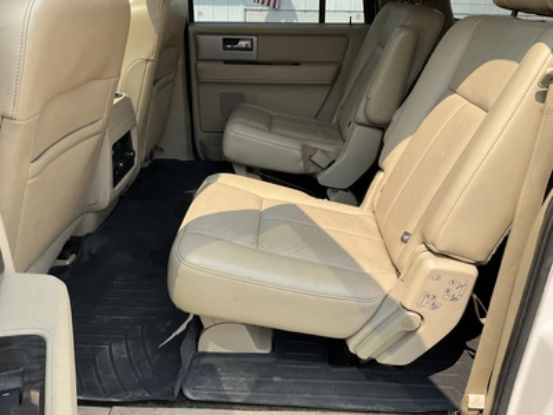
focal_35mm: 29
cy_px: 208
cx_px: 276
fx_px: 463
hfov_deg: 61.7
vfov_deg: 48.2
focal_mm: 3
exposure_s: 1/804
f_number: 1.8
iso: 25
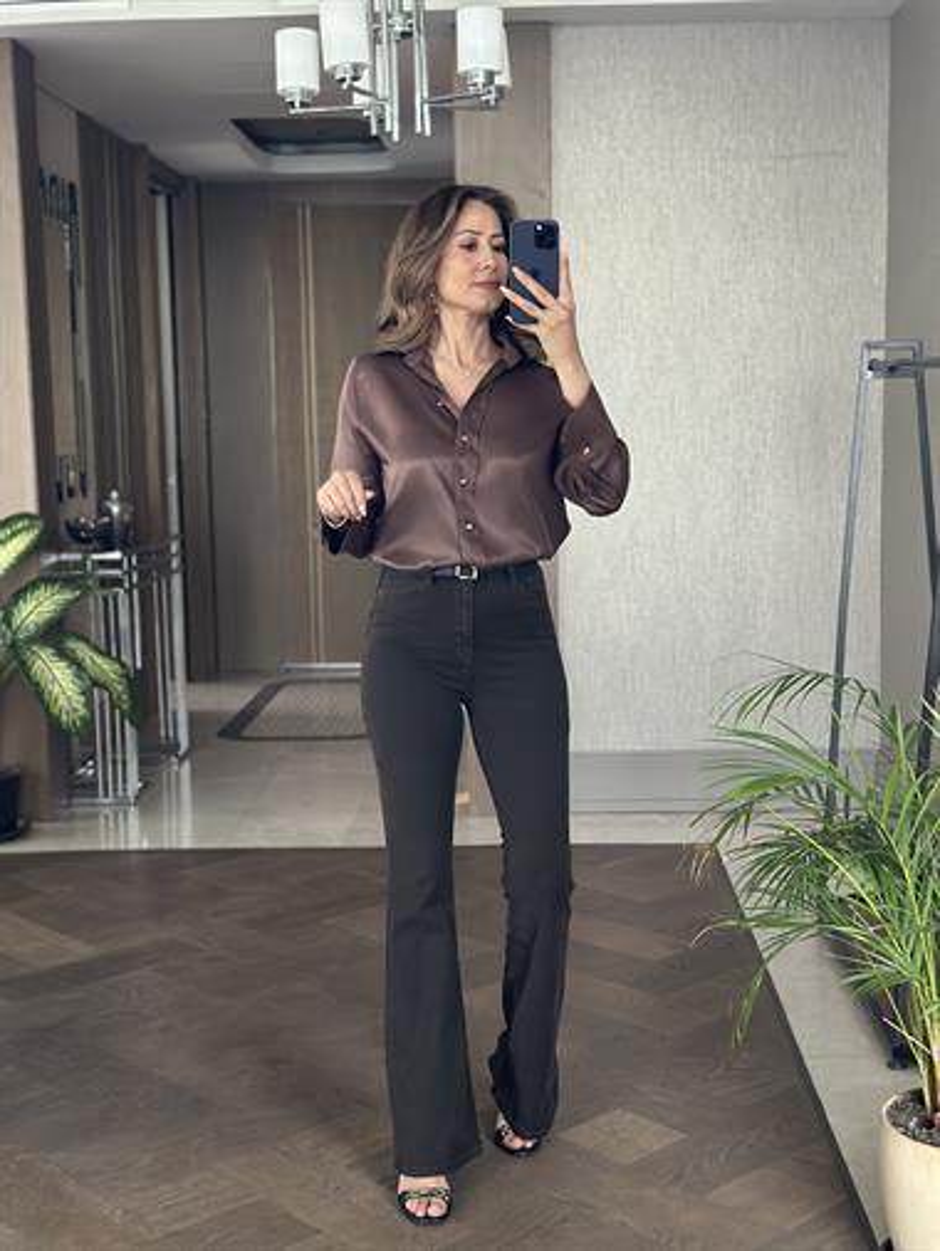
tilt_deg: -18.0
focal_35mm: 48
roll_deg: +0.5
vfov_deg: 39.6
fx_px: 1736
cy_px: 626
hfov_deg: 30.3
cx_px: 470
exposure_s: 1/57
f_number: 1.78
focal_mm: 6.86
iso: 400
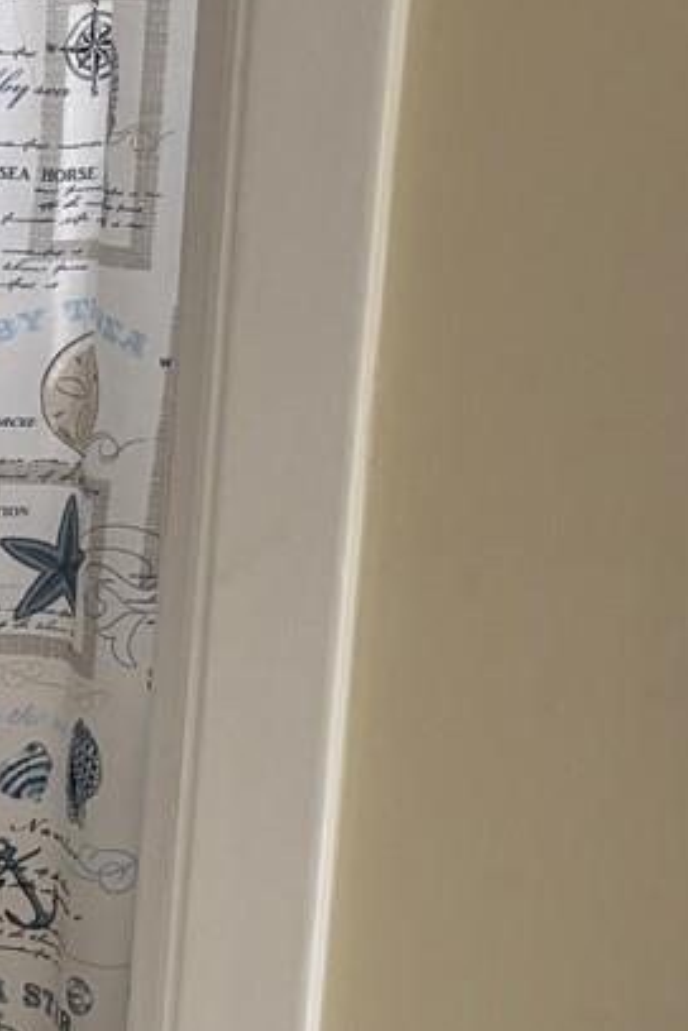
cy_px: 677
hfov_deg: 11.1
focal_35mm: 106
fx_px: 3038
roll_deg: +0.9
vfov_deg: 19.2
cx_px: -913
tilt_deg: -13.5
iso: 125
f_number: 1.6
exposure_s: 1/69
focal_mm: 5.96
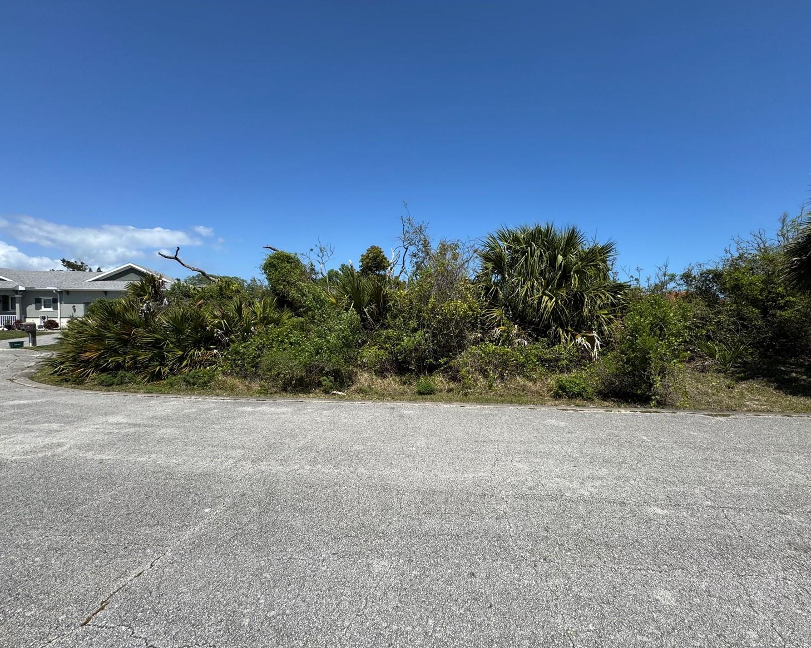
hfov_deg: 96.7
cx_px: 433
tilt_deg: -2.1
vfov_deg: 84.0
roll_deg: +0.4
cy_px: 327
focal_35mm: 15
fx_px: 360
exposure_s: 1/2146
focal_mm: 2.22
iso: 50
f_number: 2.2
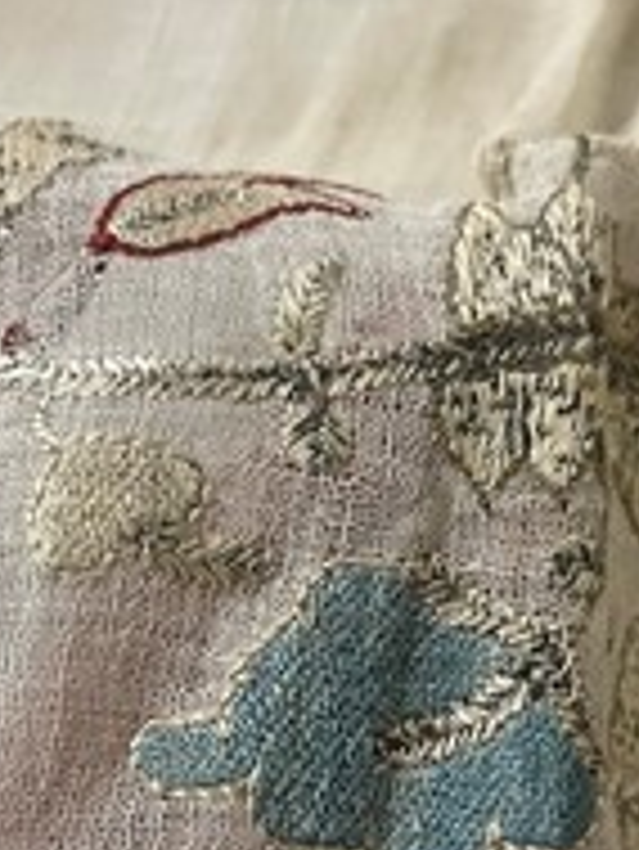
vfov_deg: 34.5
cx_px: 387
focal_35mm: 55
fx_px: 1352
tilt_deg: -80.1
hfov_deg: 26.5
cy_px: 585
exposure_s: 1/50
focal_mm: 5.1
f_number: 1.6
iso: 160
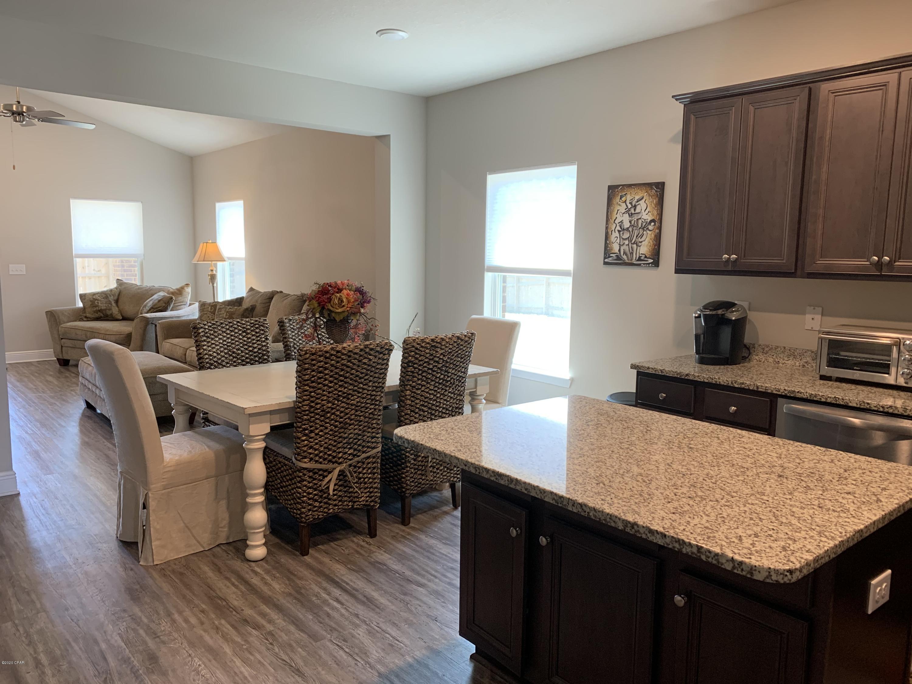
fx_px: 685
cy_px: 342
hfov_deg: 67.3
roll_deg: -0.7
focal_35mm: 26
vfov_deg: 53.1
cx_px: 456
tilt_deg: -8.0
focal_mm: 4.25
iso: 100
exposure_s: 1/60
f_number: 1.8
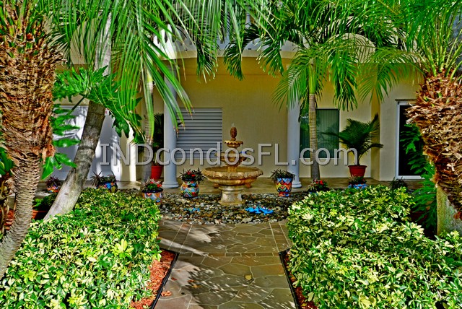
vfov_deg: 40.0
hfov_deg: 57.2
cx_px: 231
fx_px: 424
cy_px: 154
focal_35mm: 33
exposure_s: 1/160
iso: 100
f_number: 6.3
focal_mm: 22
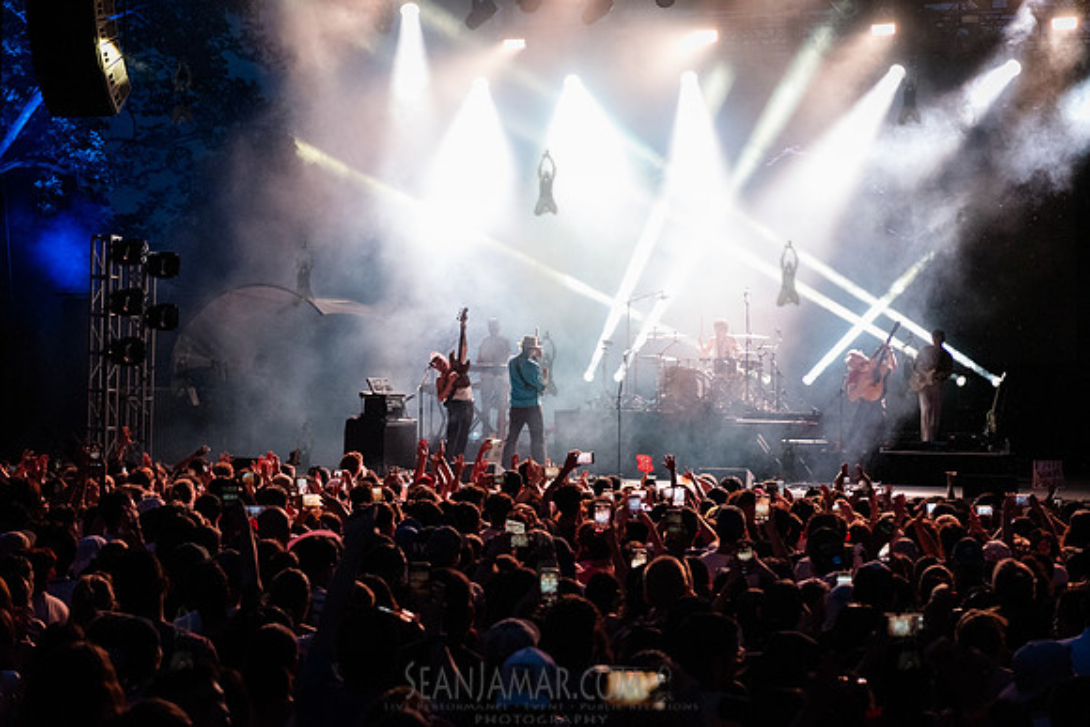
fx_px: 2148
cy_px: 364
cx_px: 541
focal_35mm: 71
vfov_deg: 19.2
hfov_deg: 28.5
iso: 6400
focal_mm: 70
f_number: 3.2
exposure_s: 1/400
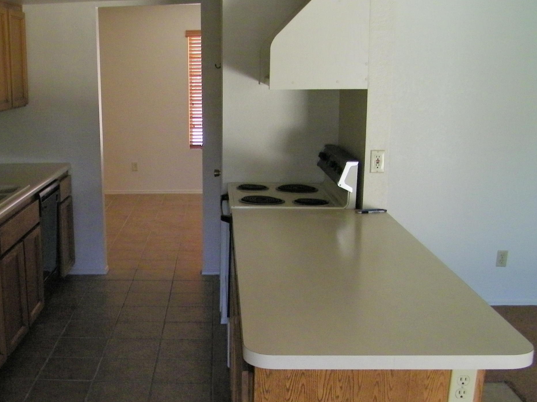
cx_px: 110
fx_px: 698
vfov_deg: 32.0
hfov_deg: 40.4
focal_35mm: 45
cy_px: 251
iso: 250
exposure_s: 1/60
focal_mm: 5
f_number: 3.5
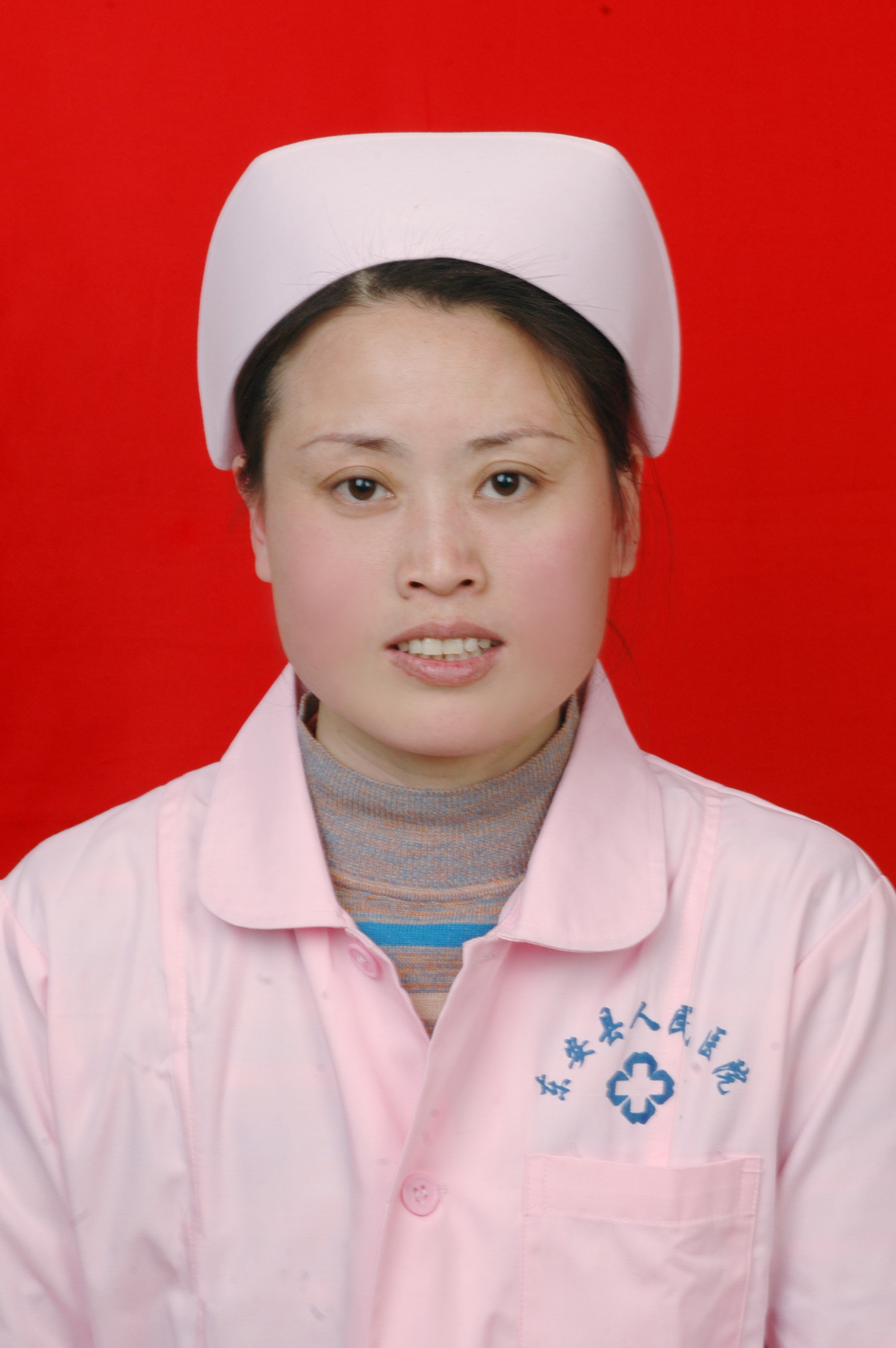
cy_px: 674
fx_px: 4768
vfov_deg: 16.1
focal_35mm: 128
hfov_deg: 10.7
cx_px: 448
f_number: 14
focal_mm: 85
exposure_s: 1/125
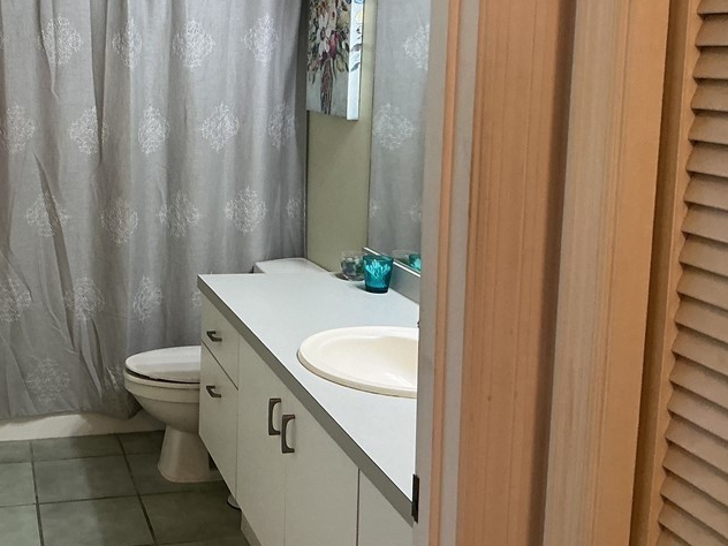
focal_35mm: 47
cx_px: 161
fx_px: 988
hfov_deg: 39.1
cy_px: 181
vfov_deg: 30.6
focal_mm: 3
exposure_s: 1/60
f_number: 1.8
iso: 100
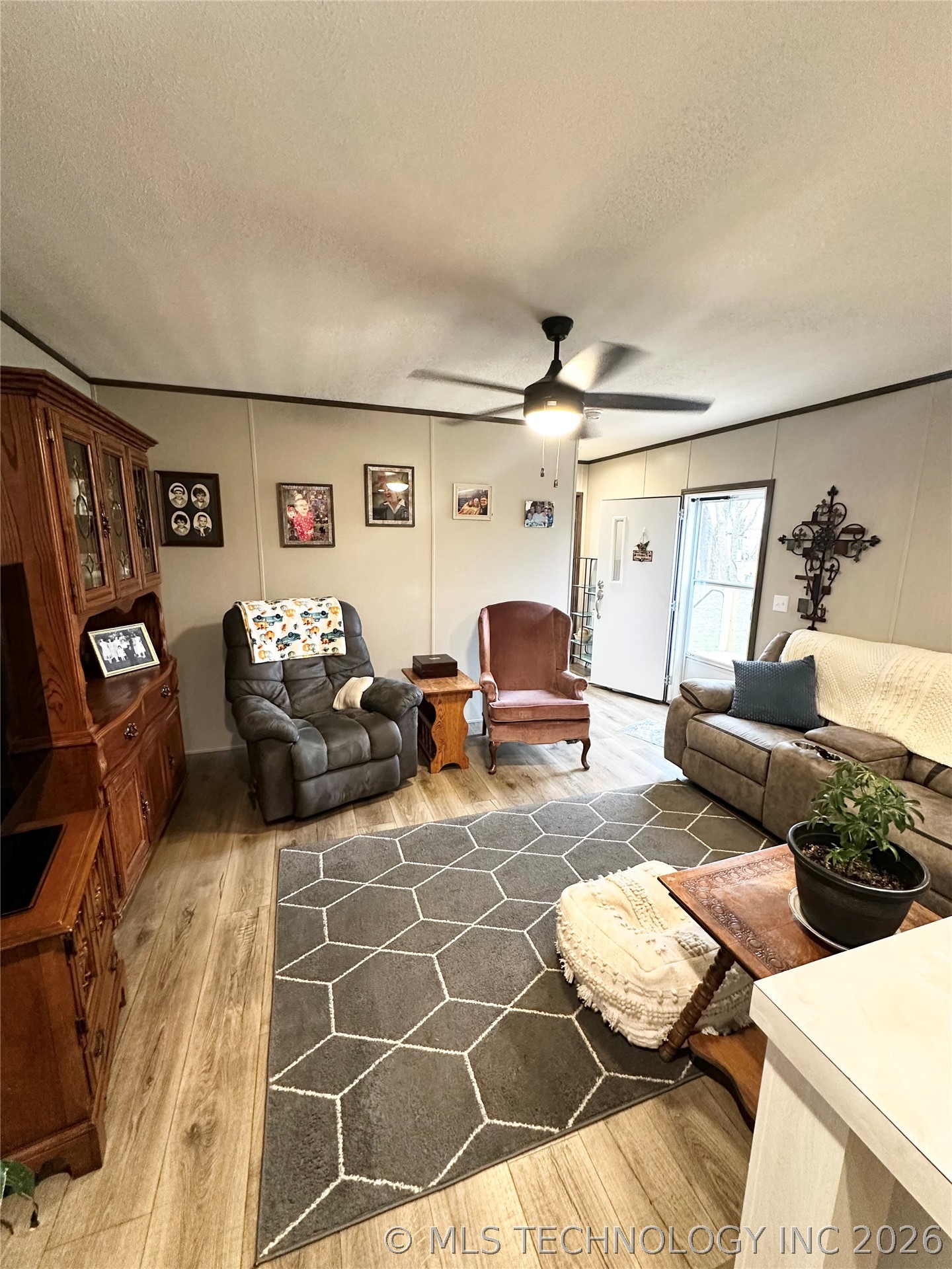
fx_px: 513
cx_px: 476
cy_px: 634
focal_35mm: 14
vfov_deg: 102.1
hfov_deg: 85.7
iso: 320
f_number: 2.2
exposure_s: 1/60
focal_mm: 2.22
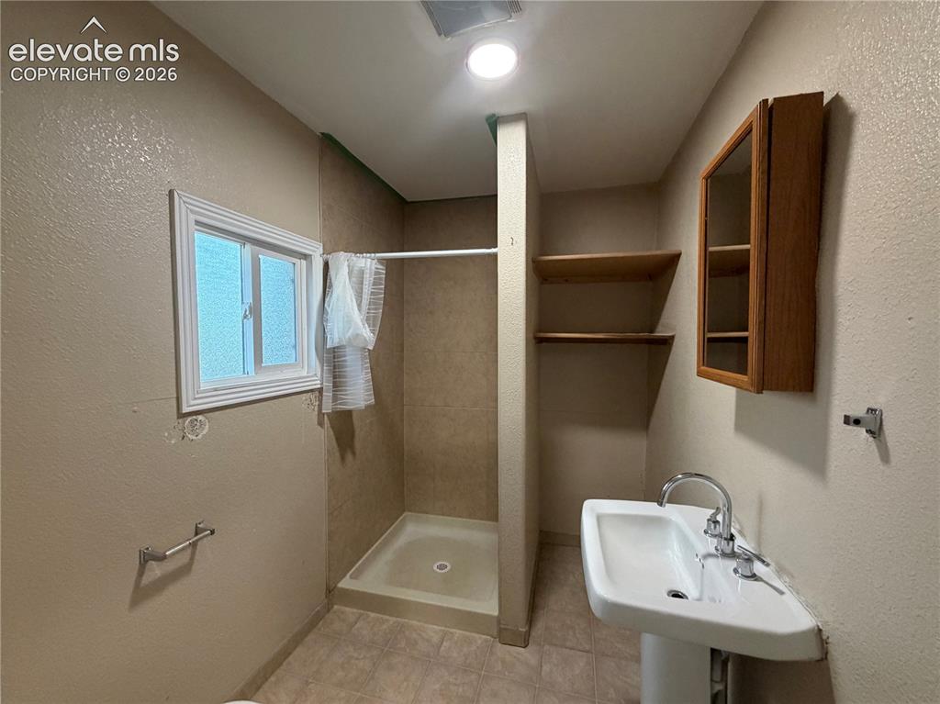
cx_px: 470
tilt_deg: -2.1
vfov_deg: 85.6
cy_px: 352
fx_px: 380
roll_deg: +0.5
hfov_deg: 102.1
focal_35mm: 14
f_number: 2.2
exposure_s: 1/60
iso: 320
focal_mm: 2.22
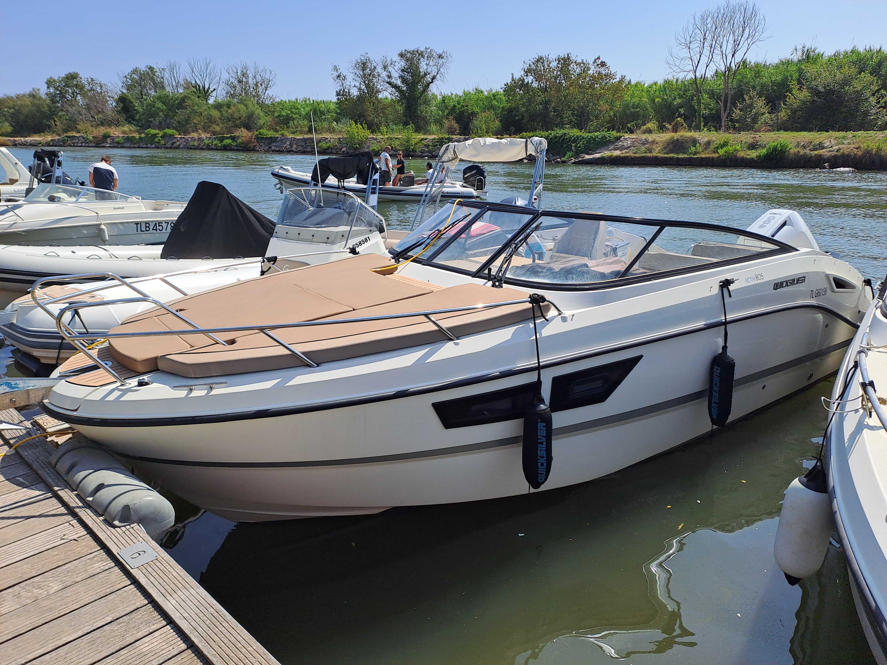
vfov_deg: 54.9
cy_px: 332
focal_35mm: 25
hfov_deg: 69.4
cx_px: 444
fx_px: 641
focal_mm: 4.65
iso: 32
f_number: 1.8
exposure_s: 1/1969
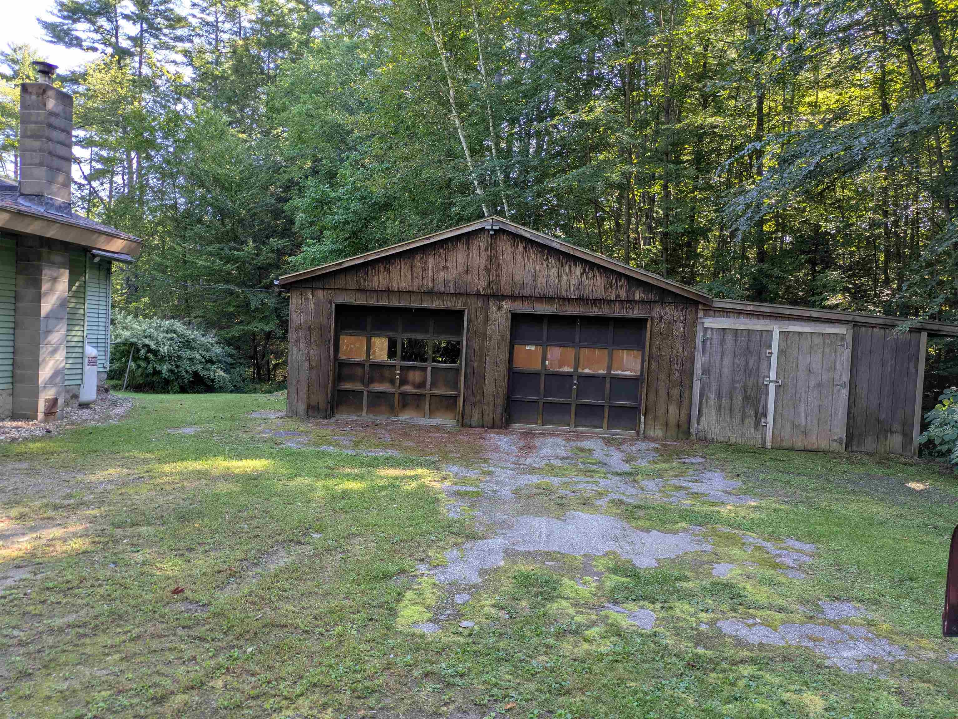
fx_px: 692
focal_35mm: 25
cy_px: 360
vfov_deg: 54.9
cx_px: 479
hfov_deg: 69.4
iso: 51
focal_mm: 5.43
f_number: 1.89
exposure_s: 1/152
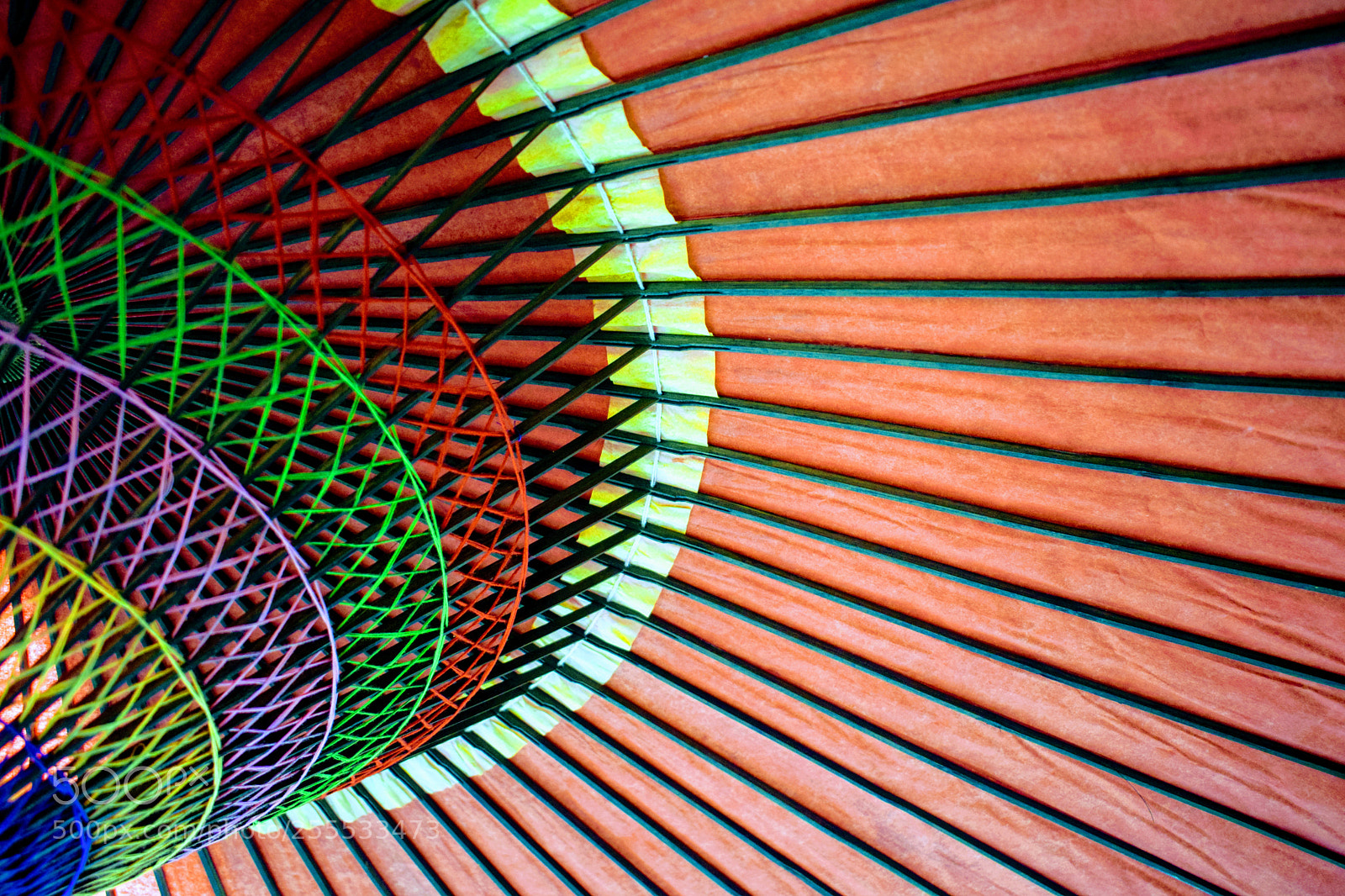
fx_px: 1345
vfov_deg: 36.9
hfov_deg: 53.1
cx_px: 672
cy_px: 448
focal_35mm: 36
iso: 2200
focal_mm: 24
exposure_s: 1/60
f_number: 4
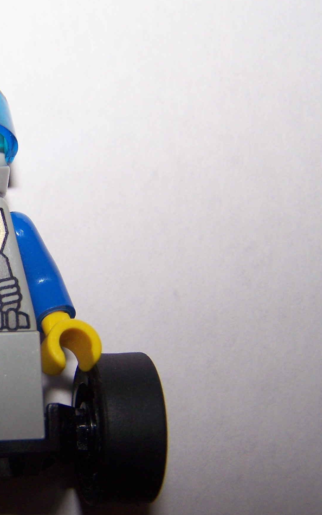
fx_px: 997
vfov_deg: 29.0
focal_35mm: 71
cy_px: 266
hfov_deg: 17.4
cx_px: -82
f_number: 2.8
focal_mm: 6.3
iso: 80
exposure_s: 1/60
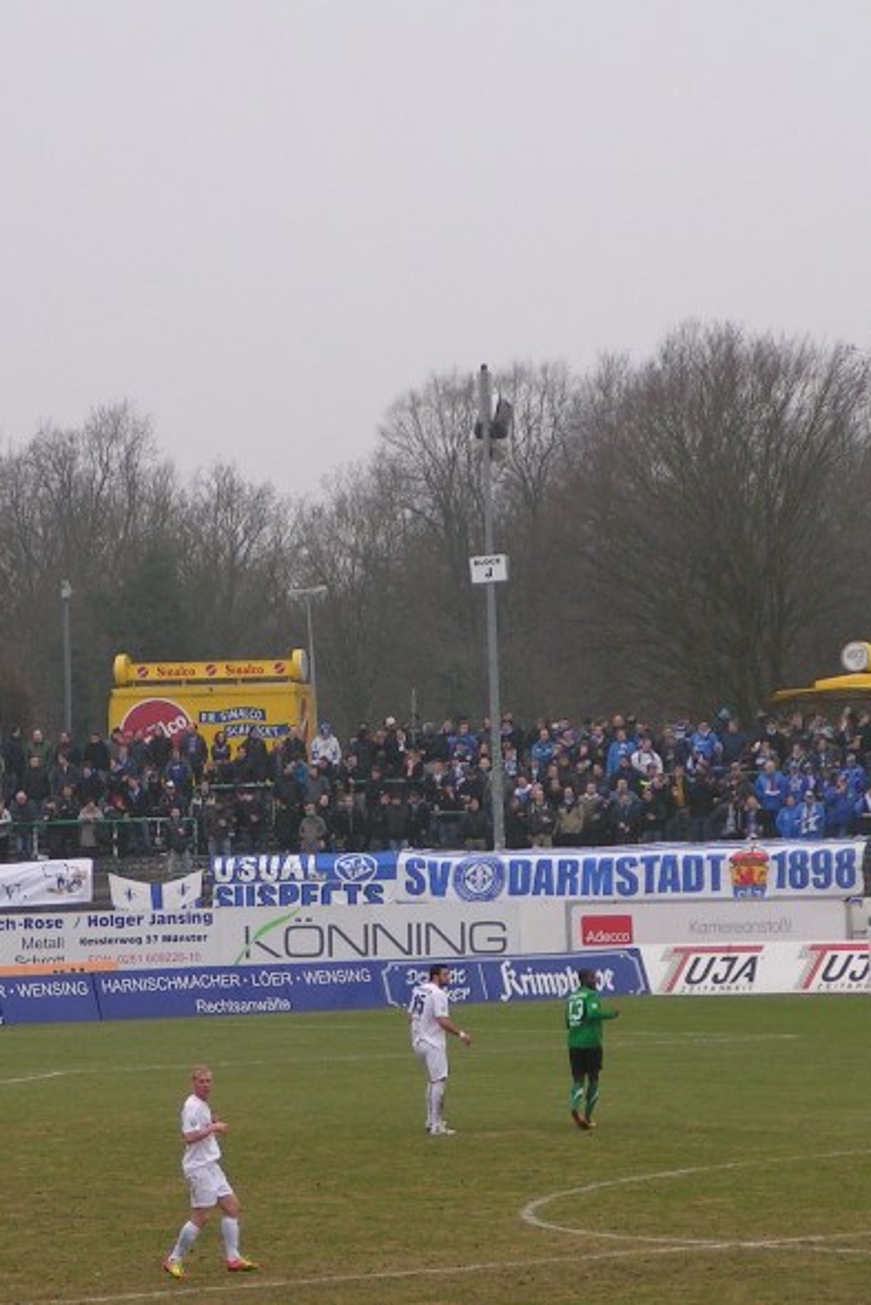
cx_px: 301
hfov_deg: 7.2
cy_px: 654
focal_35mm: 192
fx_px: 6963
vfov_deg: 10.7
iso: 80
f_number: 3.5
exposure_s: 1/160
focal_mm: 20.9
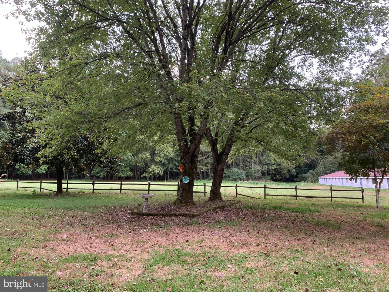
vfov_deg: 53.1
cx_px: 194
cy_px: 146
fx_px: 292
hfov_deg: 67.3
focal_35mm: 26
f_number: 1.8
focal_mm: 4.25
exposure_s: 1/121
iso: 50
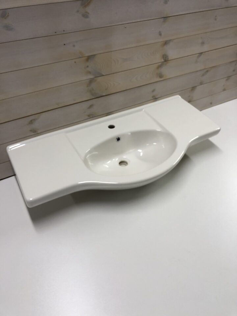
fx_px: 256
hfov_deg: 49.7
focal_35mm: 28
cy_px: 158
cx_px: 118
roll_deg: -2.7
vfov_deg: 63.4
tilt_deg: -44.8
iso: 25
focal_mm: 3.99
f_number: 1.8
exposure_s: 1/33
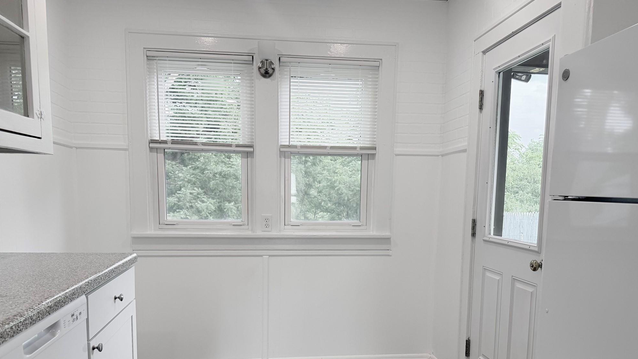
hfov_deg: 69.9
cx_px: 318
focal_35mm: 27
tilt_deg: -7.6
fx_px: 457
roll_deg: +0.1
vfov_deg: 42.2
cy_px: 245
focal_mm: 6.76
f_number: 1.78
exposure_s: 1/192
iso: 100
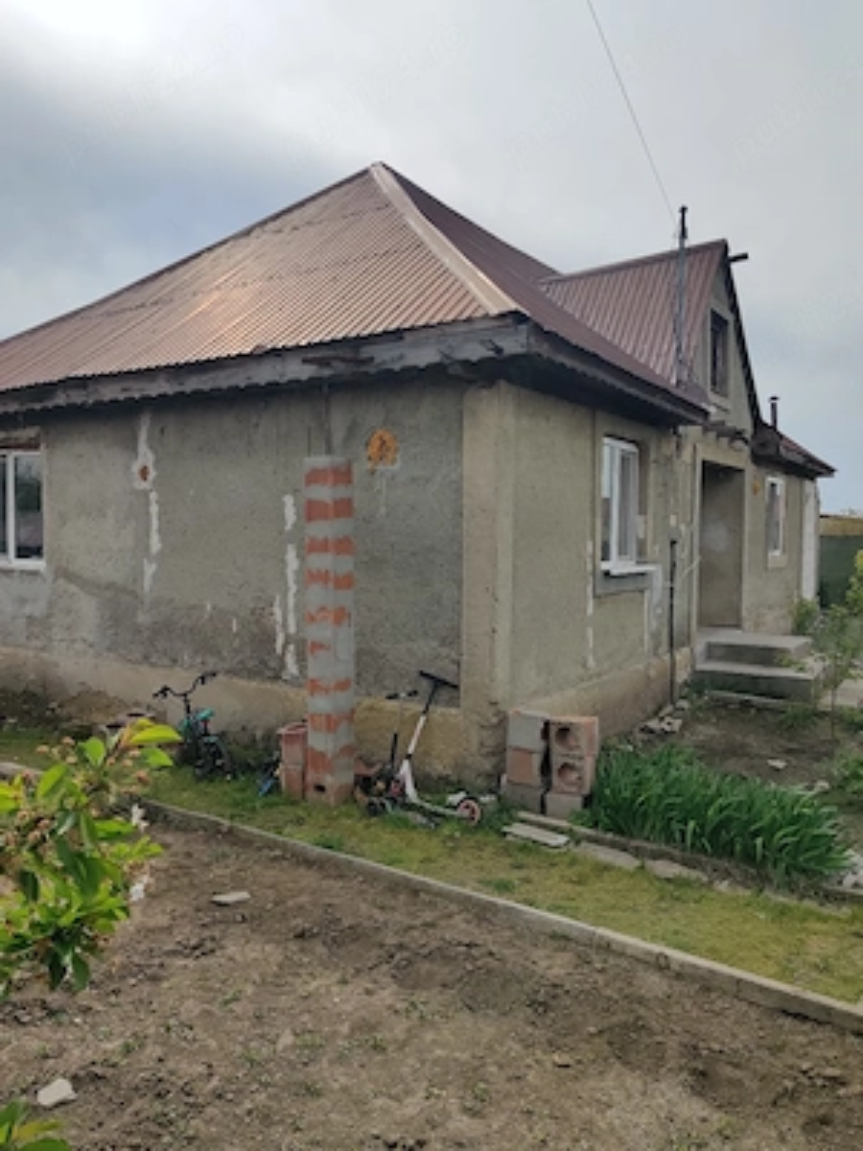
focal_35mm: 27
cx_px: 432
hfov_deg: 51.4
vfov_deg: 65.3
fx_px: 898
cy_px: 576
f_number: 1.75
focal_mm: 4.75
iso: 125
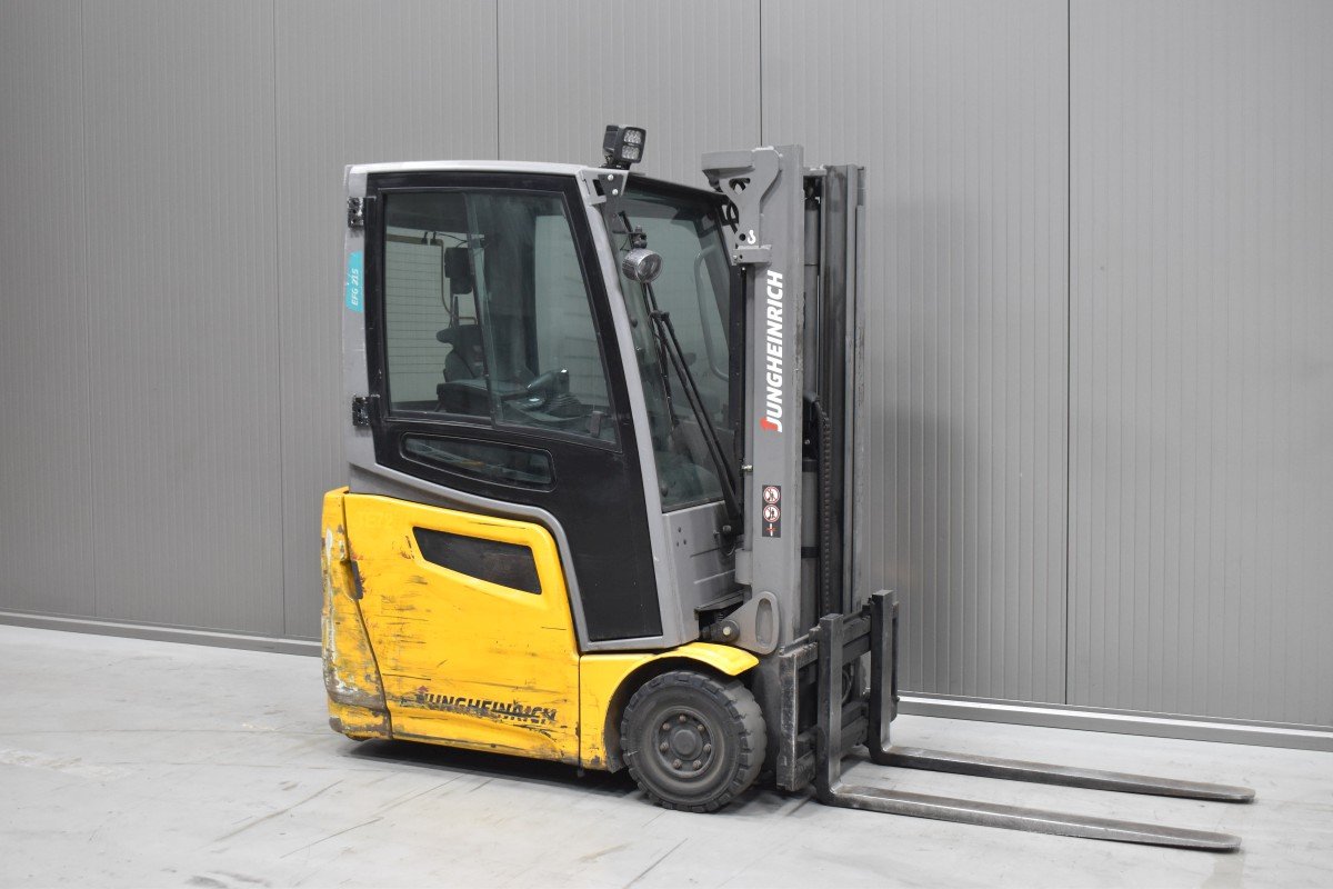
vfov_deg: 33.0
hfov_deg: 47.9
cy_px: 444
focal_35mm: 40
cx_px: 666
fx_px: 1500
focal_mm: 27
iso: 1250
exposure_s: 1/30
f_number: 5
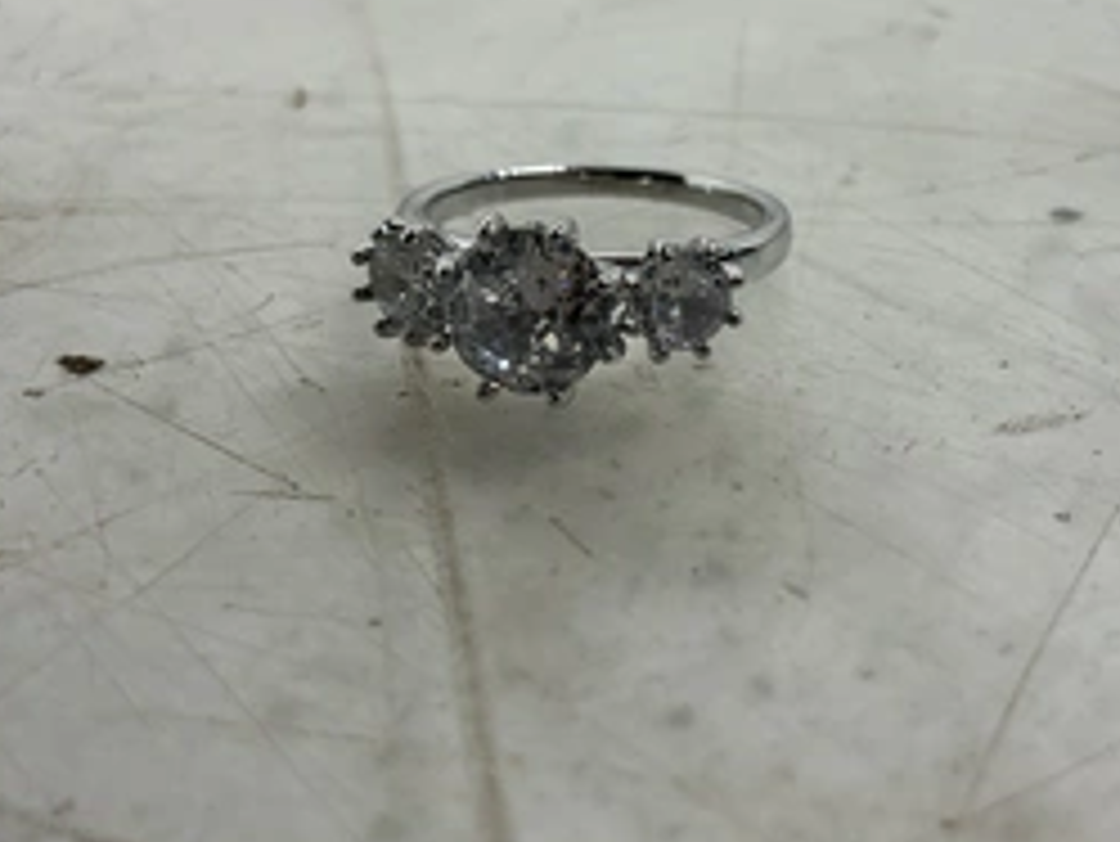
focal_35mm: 45
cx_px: 616
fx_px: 1457
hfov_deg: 42.0
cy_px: 315
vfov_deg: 32.1
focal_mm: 3
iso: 40
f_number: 1.8
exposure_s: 1/120
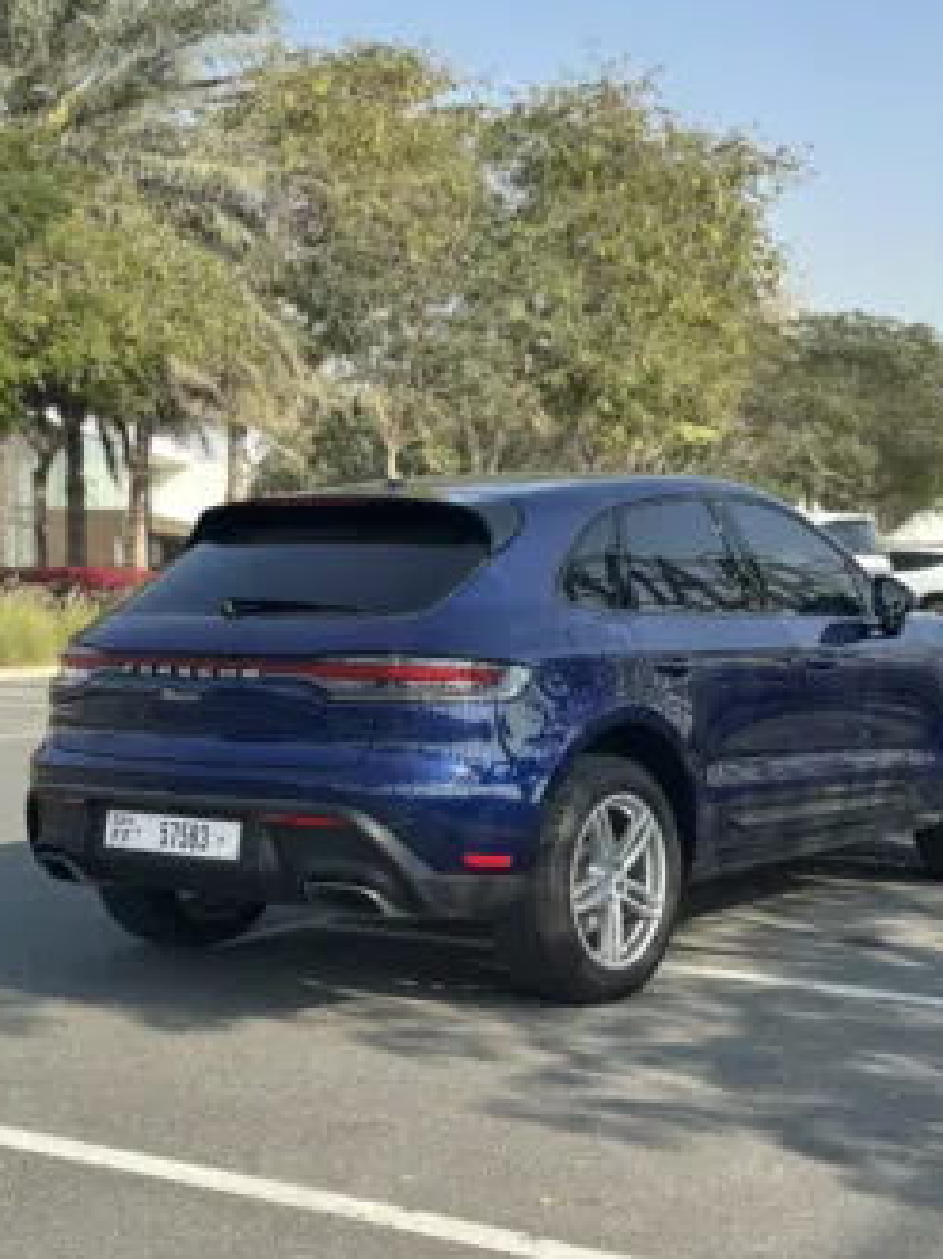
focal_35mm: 58
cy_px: 597
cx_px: 532
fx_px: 2108
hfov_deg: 25.2
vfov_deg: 33.2
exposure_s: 1/1414
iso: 80
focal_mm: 6.86
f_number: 1.78
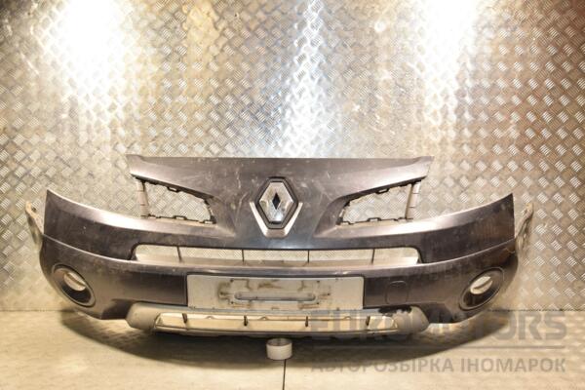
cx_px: 292
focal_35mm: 38
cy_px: 195
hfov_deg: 51.3
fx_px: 609
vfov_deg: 35.5
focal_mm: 25
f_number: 5.6
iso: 800
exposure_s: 1/200
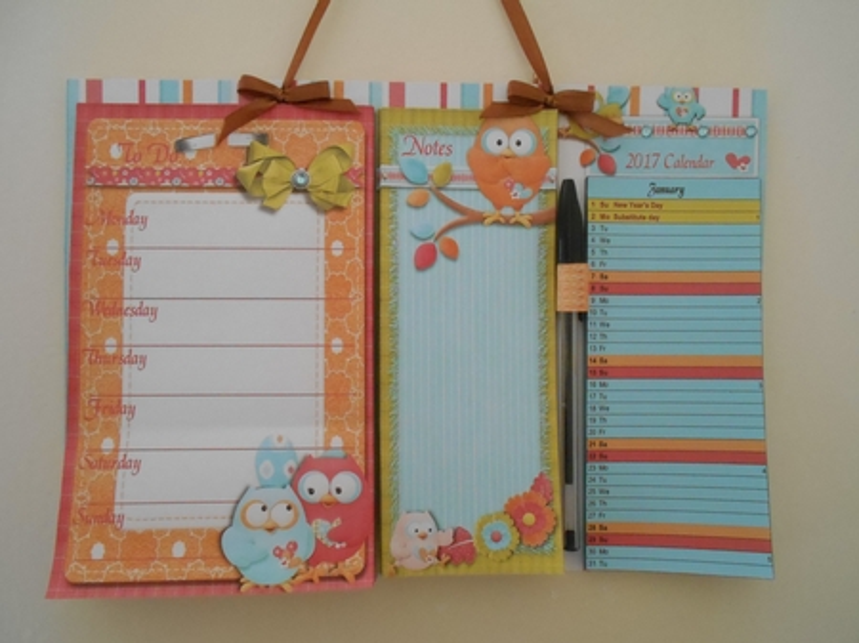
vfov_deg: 53.0
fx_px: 645
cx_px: 430
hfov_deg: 67.3
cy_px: 322
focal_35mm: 26
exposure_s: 1/100
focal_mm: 4.6
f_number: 3.2
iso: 800
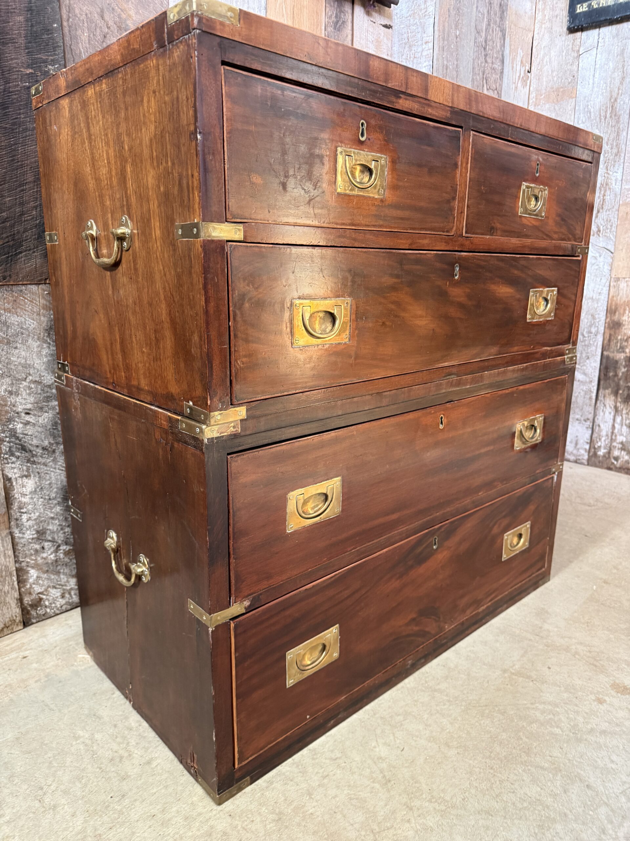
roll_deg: -0.4
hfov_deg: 56.8
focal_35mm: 24
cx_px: 315
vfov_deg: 71.6
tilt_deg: -15.0
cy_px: 420
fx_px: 582
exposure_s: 1/60
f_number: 1.78
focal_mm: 6.76
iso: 500
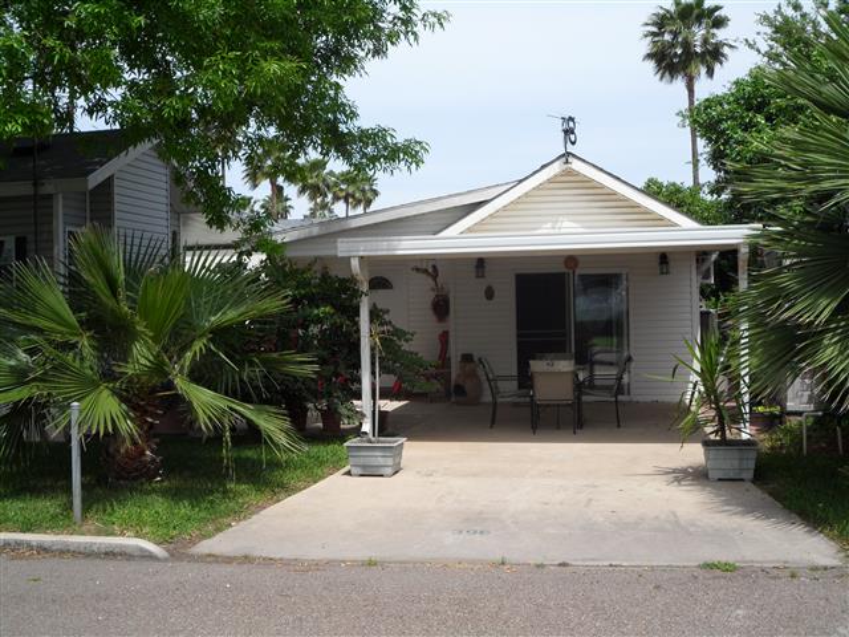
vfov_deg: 32.9
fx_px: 1079
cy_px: 318
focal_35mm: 44
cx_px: 424
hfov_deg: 42.9
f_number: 4.5
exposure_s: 1/350
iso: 80
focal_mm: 7.8
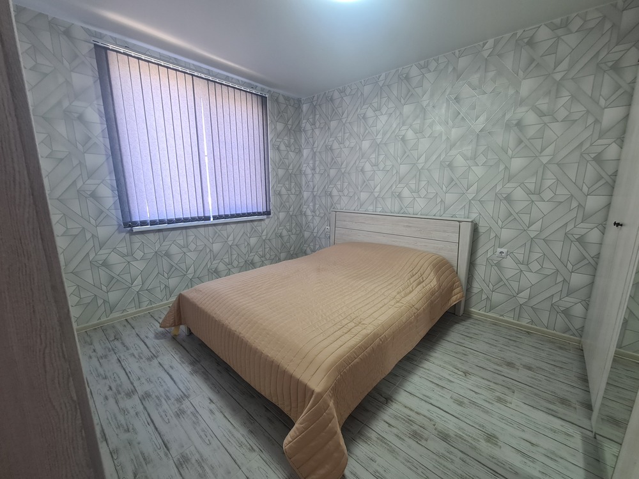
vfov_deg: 89.9
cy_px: 240
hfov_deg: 106.2
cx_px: 320
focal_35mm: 13
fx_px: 240
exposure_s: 1/50
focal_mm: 2.2
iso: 125
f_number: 2.2
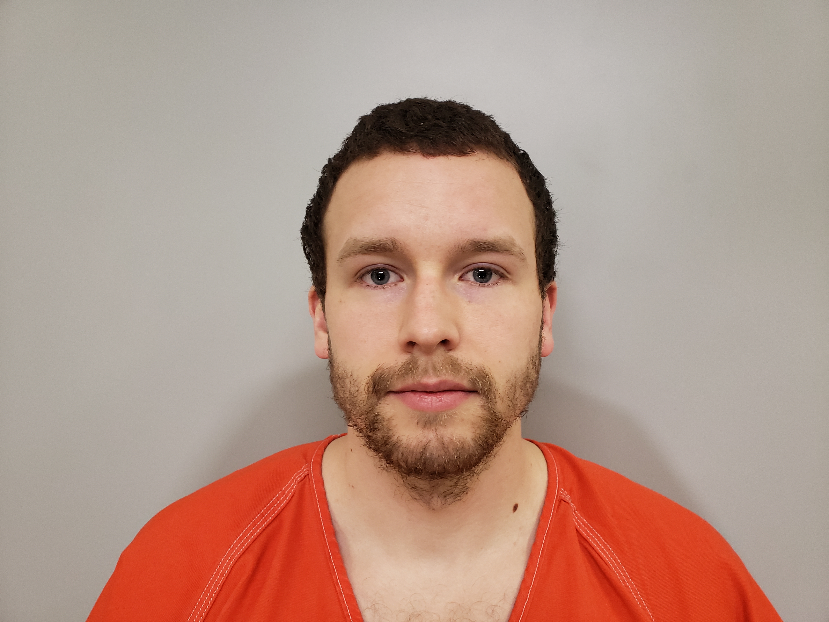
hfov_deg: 67.3
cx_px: 414
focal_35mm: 26
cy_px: 311
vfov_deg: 53.1
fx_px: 623
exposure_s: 1/60
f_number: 2.4
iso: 250
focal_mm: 4.3
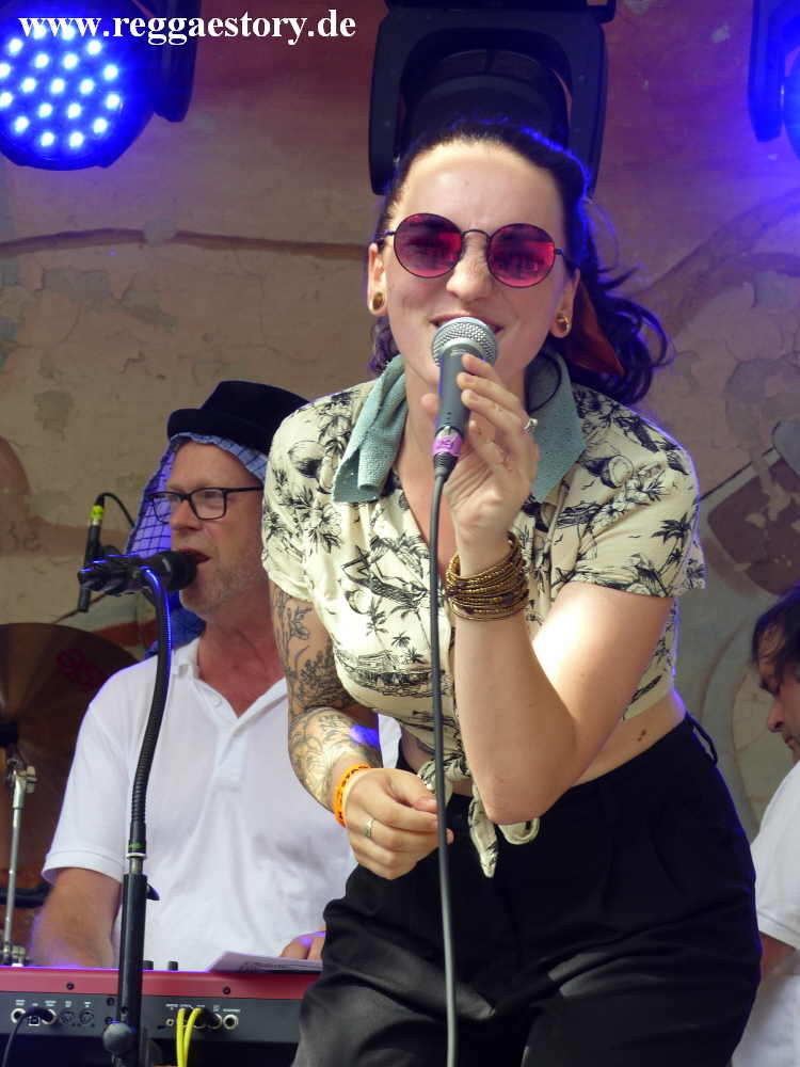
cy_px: 534
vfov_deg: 15.4
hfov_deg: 11.6
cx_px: 400
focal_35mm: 128
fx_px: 3944
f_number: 4
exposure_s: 1/200
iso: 100
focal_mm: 23.1
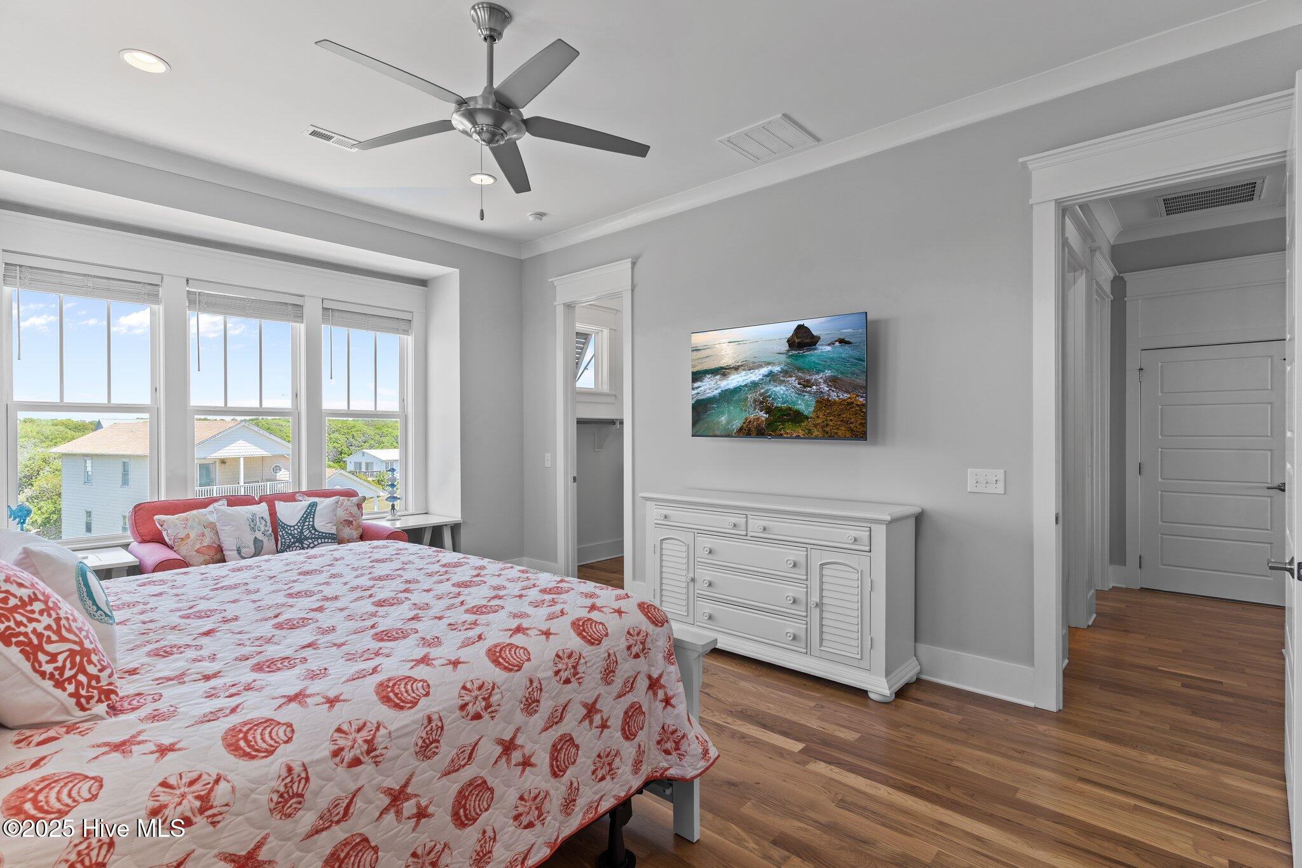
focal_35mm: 17
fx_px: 615
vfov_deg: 70.4
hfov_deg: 93.3
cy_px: 434
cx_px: 651
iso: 160
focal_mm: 17
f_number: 6.3
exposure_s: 1/6
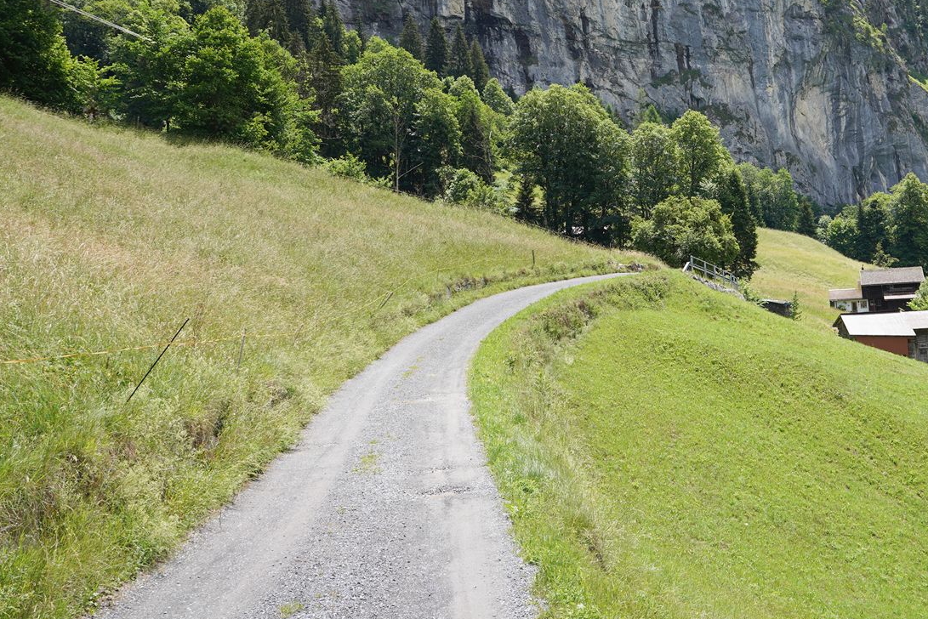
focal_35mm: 44
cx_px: 655
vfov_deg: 29.9
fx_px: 1134
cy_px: 138
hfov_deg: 43.5
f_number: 10
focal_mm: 24
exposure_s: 1/100
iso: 100
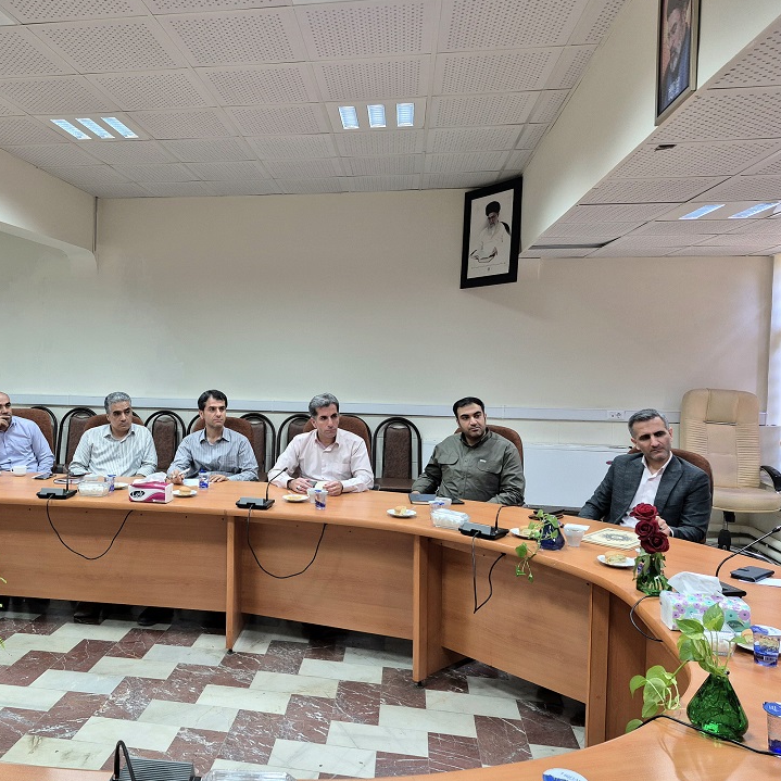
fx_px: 715
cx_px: 250
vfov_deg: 57.3
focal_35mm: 28
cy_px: 383
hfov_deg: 55.9
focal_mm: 5.4
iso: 125
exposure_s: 1/100
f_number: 1.8
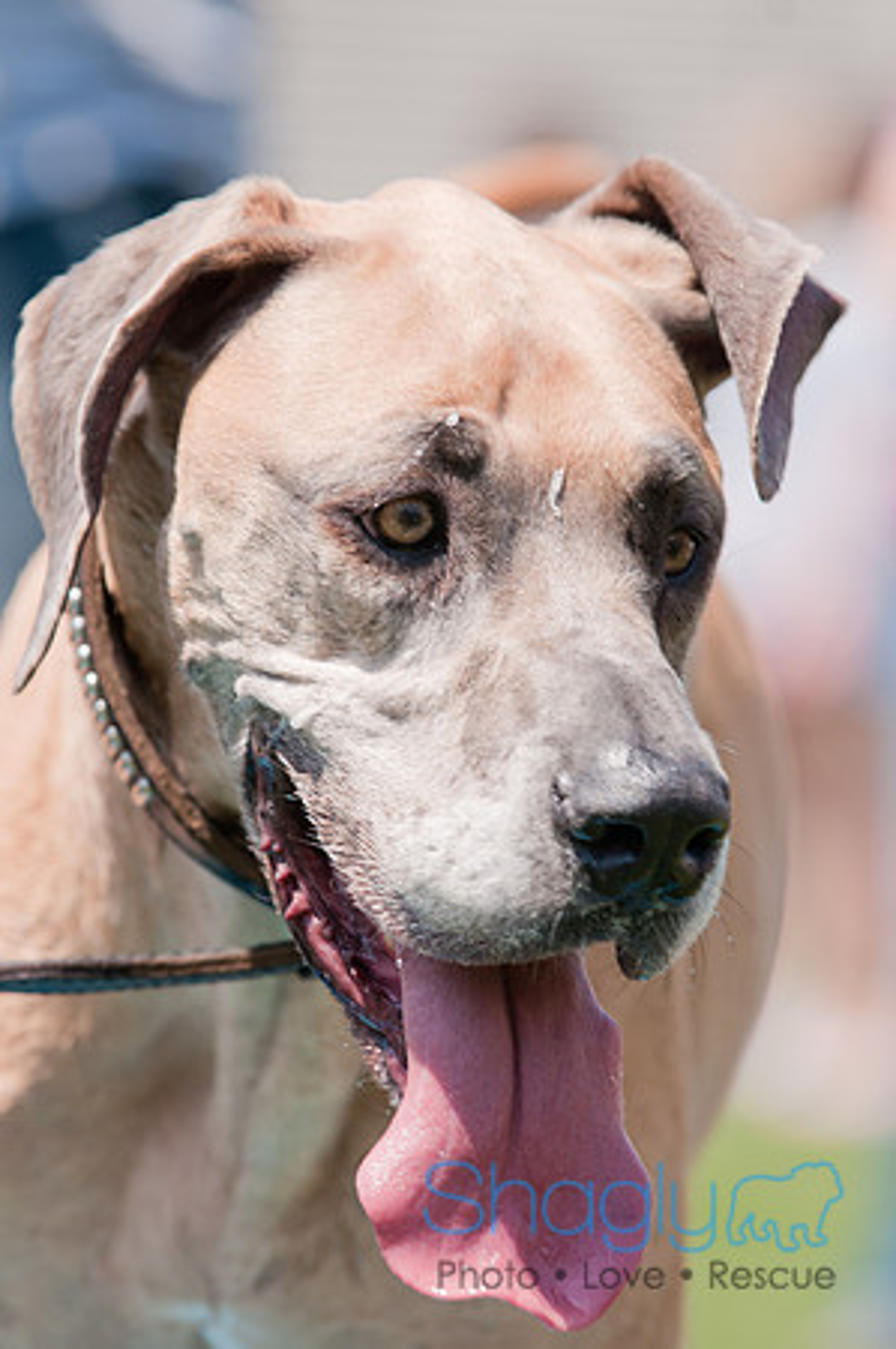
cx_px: 448
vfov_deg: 7.4
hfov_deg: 4.9
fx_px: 10383
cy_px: 674
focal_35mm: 278
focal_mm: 185
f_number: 5.6
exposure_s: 1/500
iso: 200
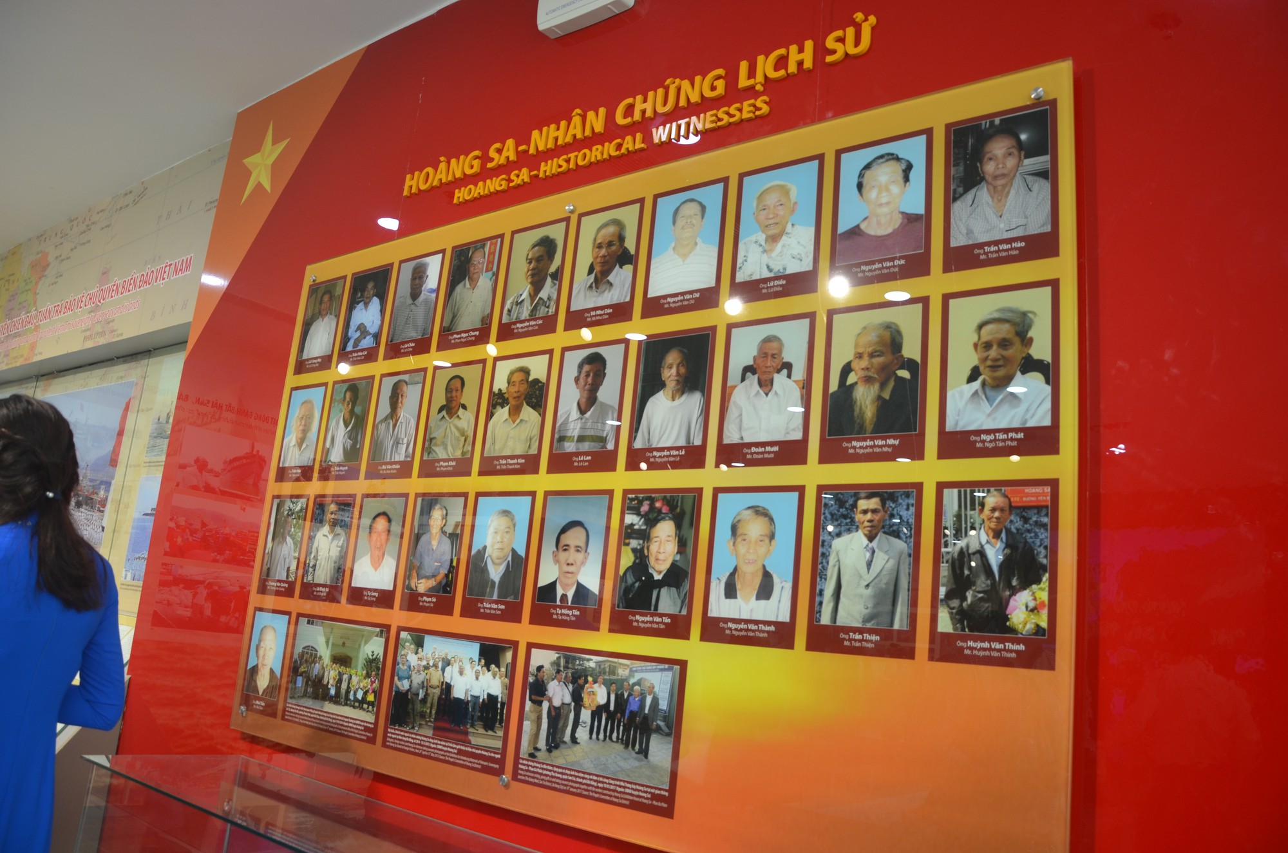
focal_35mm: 27
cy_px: 426
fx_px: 964
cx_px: 644
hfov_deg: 67.5
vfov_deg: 47.7
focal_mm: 18
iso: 200
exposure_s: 1/80
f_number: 4.5
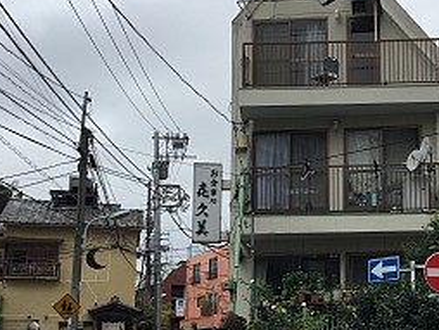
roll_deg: -0.2
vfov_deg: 25.4
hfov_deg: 31.9
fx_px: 724
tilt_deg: +11.0
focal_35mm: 57
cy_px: 241
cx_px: 406
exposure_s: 1/1883
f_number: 2.2
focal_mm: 4.15
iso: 32
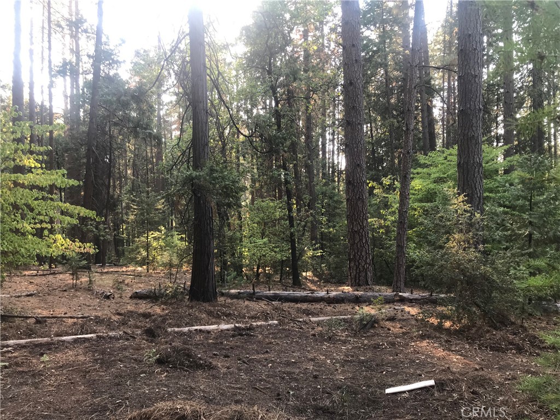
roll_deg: +1.5
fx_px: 453
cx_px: 280
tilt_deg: -1.5
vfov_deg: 49.7
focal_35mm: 28
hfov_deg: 63.4
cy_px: 210
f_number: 1.8
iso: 25
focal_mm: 3.99
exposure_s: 1/60
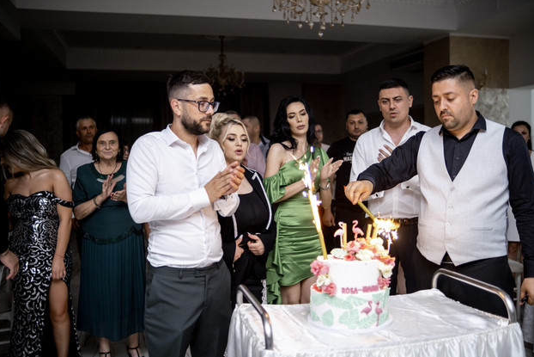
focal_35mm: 36
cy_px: 175
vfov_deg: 36.9
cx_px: 269
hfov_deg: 53.1
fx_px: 534
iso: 640
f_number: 1.4
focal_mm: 23
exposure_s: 1/160
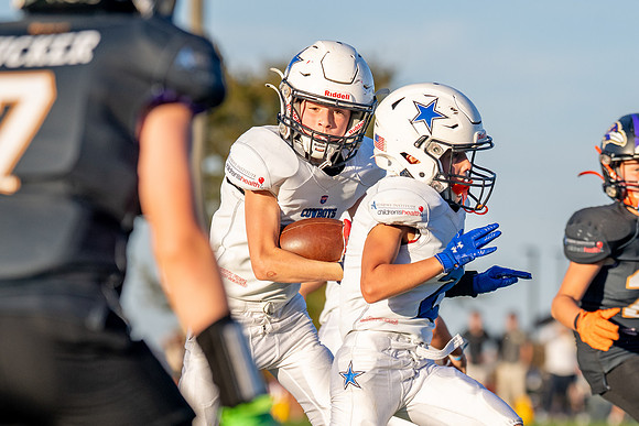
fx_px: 4854
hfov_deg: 7.5
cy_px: 320
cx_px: 320
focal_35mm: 273
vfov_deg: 5.0
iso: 200
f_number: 2.8
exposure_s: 1/2500
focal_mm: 127
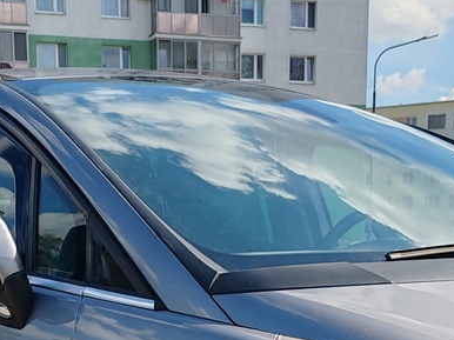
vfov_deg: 16.2
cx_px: 176
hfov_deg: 23.3
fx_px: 1101
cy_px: 500
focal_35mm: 84
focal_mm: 6.12
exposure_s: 1/1400
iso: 50
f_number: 1.9
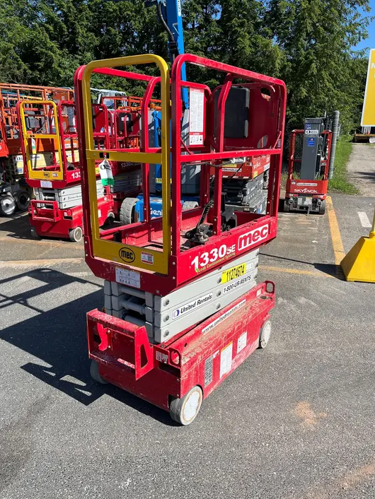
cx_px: 192
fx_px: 390
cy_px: 244
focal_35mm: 27
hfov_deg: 51.4
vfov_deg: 65.3
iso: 50
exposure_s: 1/3135
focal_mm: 5.1
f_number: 1.6
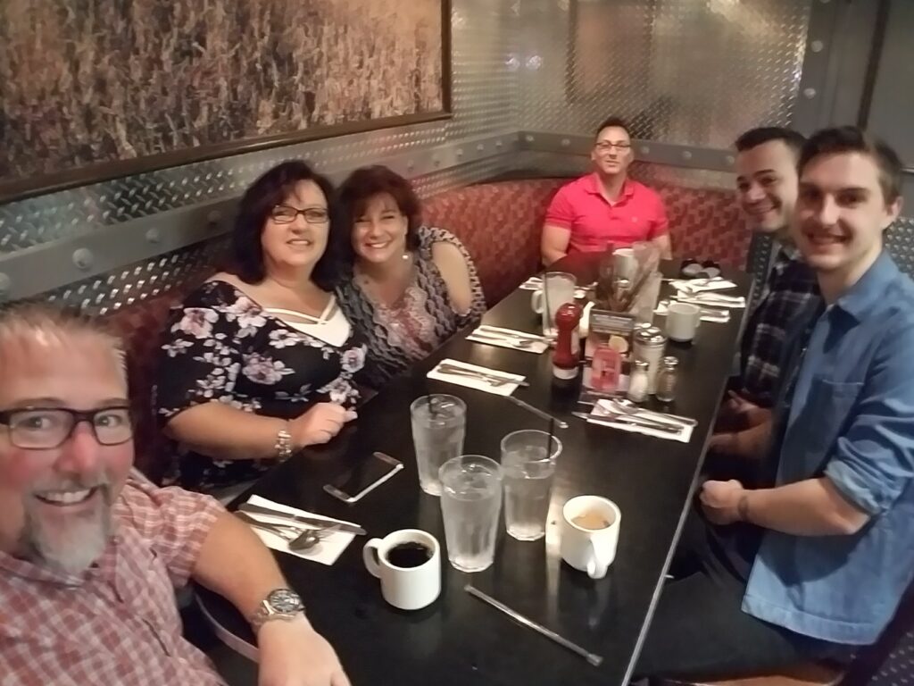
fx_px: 554
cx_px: 457
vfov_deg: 63.4
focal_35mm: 21
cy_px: 343
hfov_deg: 79.0
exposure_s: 1/12
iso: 1250
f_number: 1.7
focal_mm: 2.1
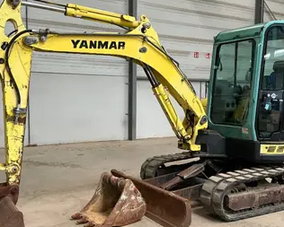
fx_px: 362
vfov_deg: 34.9
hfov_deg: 42.9
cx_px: 148
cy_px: 129
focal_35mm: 43
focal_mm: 3
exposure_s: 1/65
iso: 64
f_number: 1.8
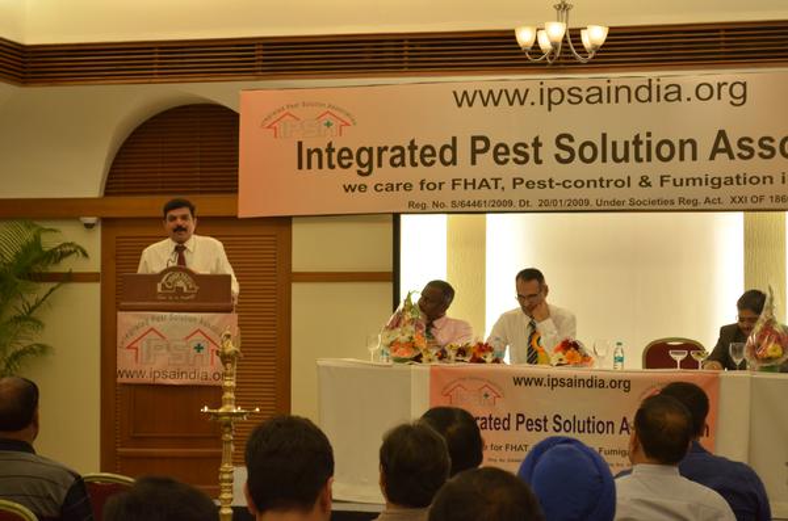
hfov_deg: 24.7
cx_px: 394
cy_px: 260
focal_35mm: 82
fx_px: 1802
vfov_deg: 16.5
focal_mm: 55
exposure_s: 1/40
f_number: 5.6
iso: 1000
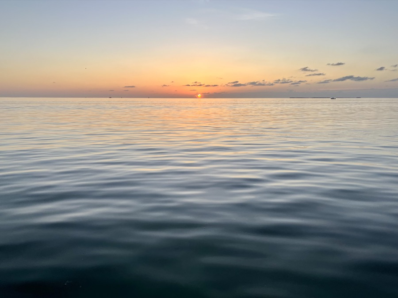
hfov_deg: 67.3
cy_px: 149
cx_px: 199
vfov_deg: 53.1
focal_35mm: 26
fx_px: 299
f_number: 1.6
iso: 50
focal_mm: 5.1
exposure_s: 1/891
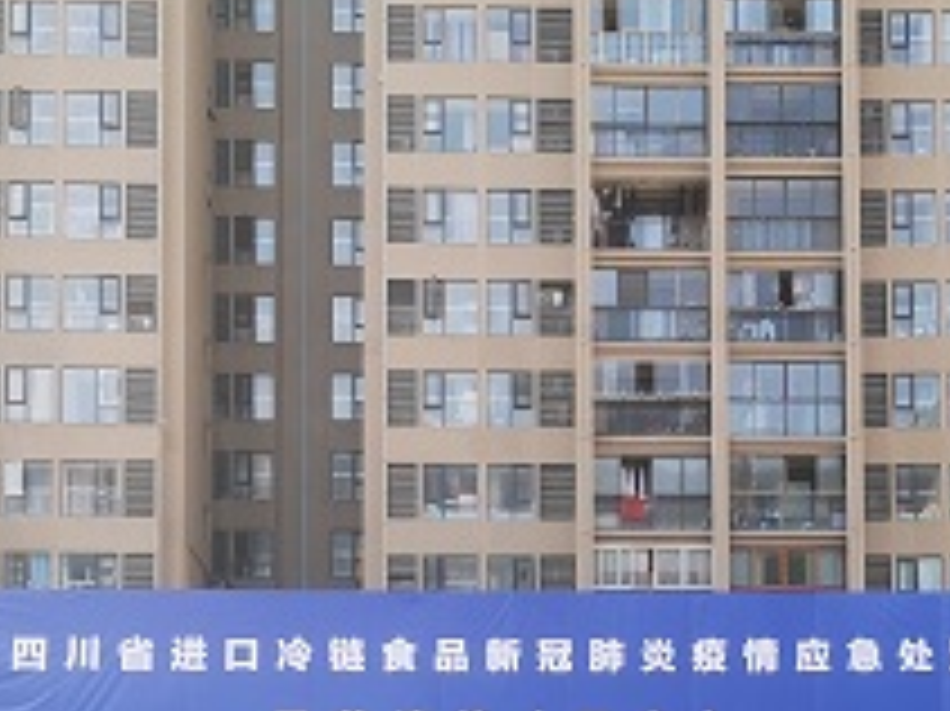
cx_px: 545
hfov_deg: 30.2
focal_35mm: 64
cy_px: 799
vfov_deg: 21.6
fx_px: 1755
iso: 50
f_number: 1.8
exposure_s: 1/389
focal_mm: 5.58
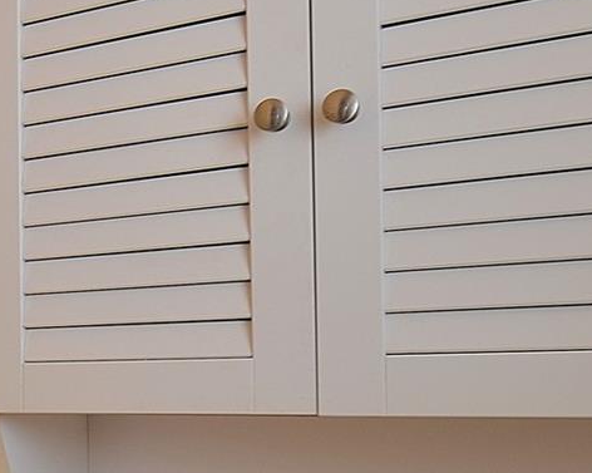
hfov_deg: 25.7
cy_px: 340
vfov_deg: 24.7
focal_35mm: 61
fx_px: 1068
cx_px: -214
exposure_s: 1/6
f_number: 5
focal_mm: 10
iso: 100
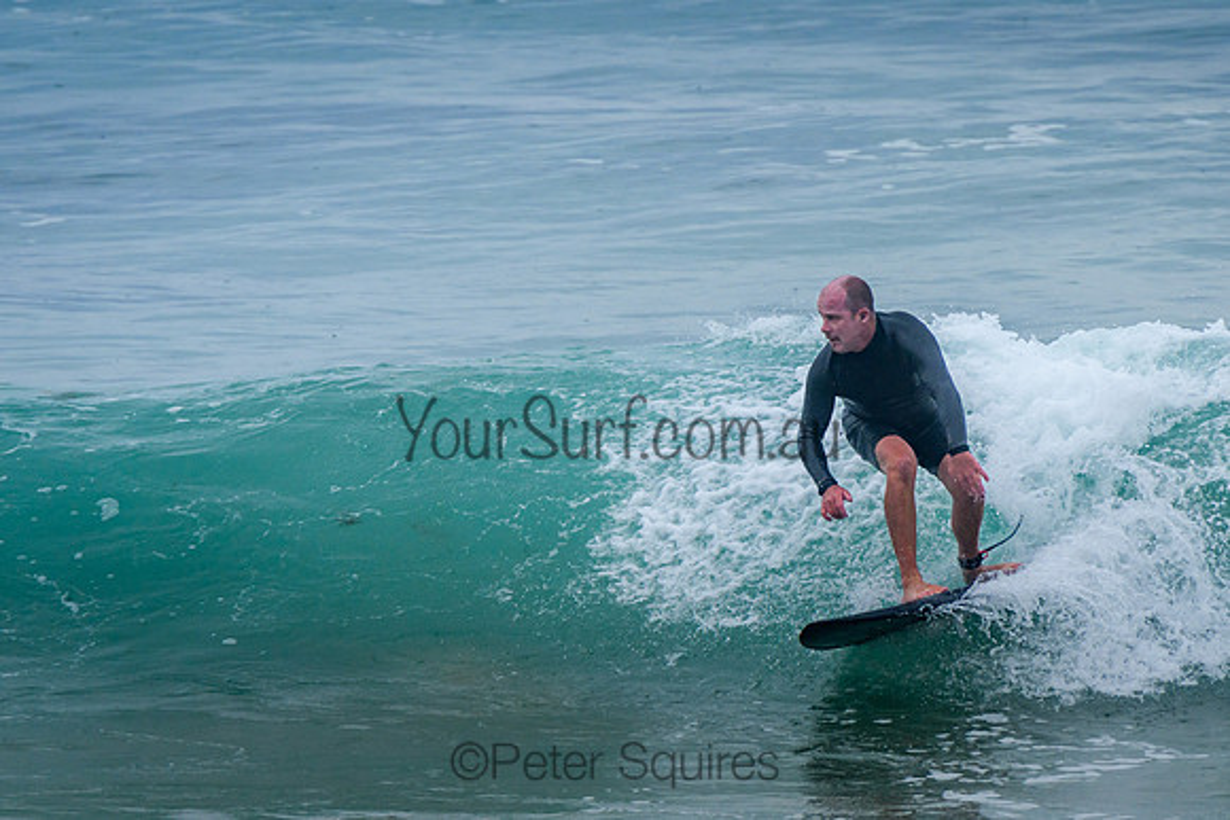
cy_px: 404
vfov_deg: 2.5
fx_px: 18807
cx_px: 742
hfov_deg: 3.7
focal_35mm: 550
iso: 500
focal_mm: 400
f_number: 7.1
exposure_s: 1/2000
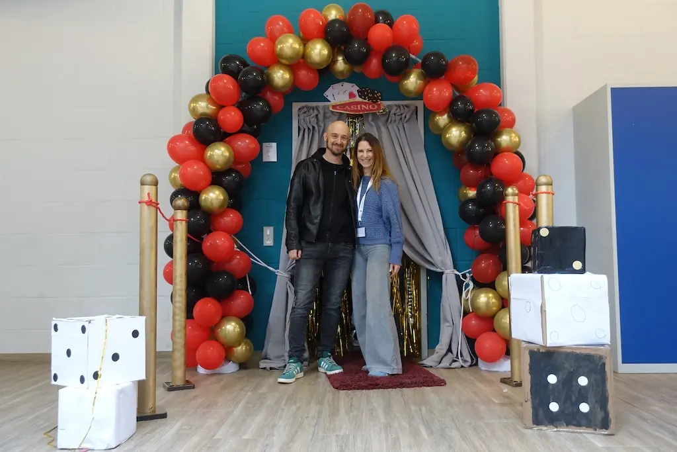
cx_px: 338
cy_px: 226
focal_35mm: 31
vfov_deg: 42.3
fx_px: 583
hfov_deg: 60.3
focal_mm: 11.22
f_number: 2.5
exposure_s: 1/30
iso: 800
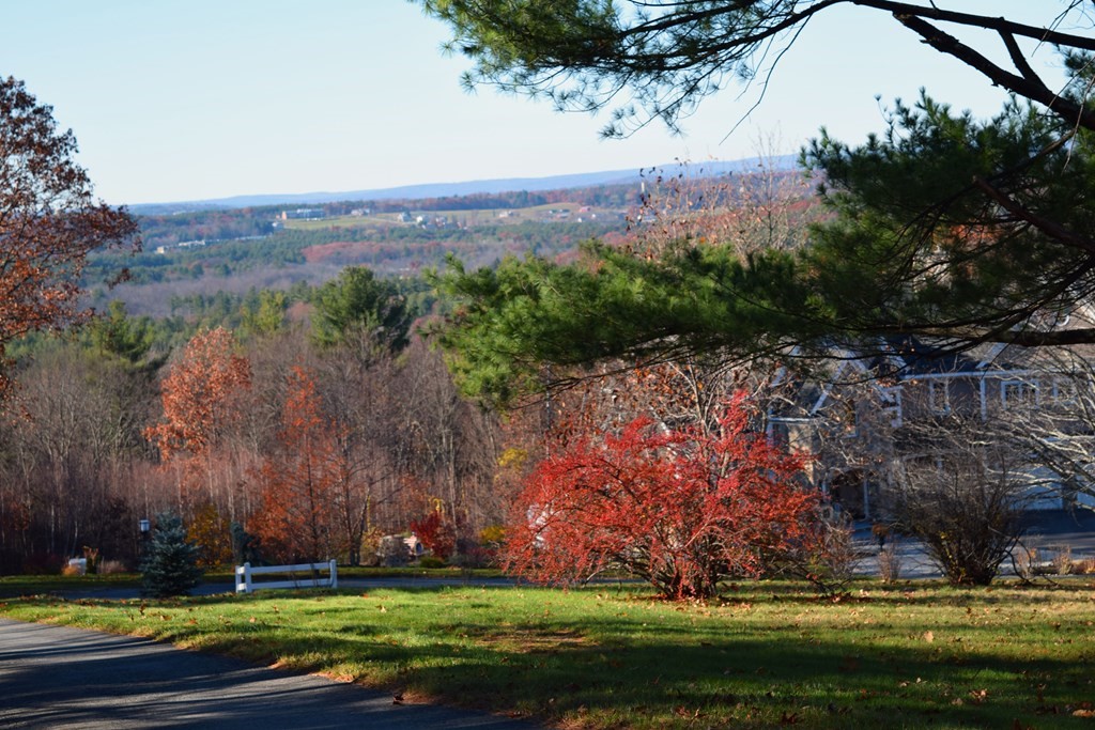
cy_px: 365
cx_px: 548
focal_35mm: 82
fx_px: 2510
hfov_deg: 24.6
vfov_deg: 16.6
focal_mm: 55
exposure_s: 1/200
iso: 100
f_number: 7.1
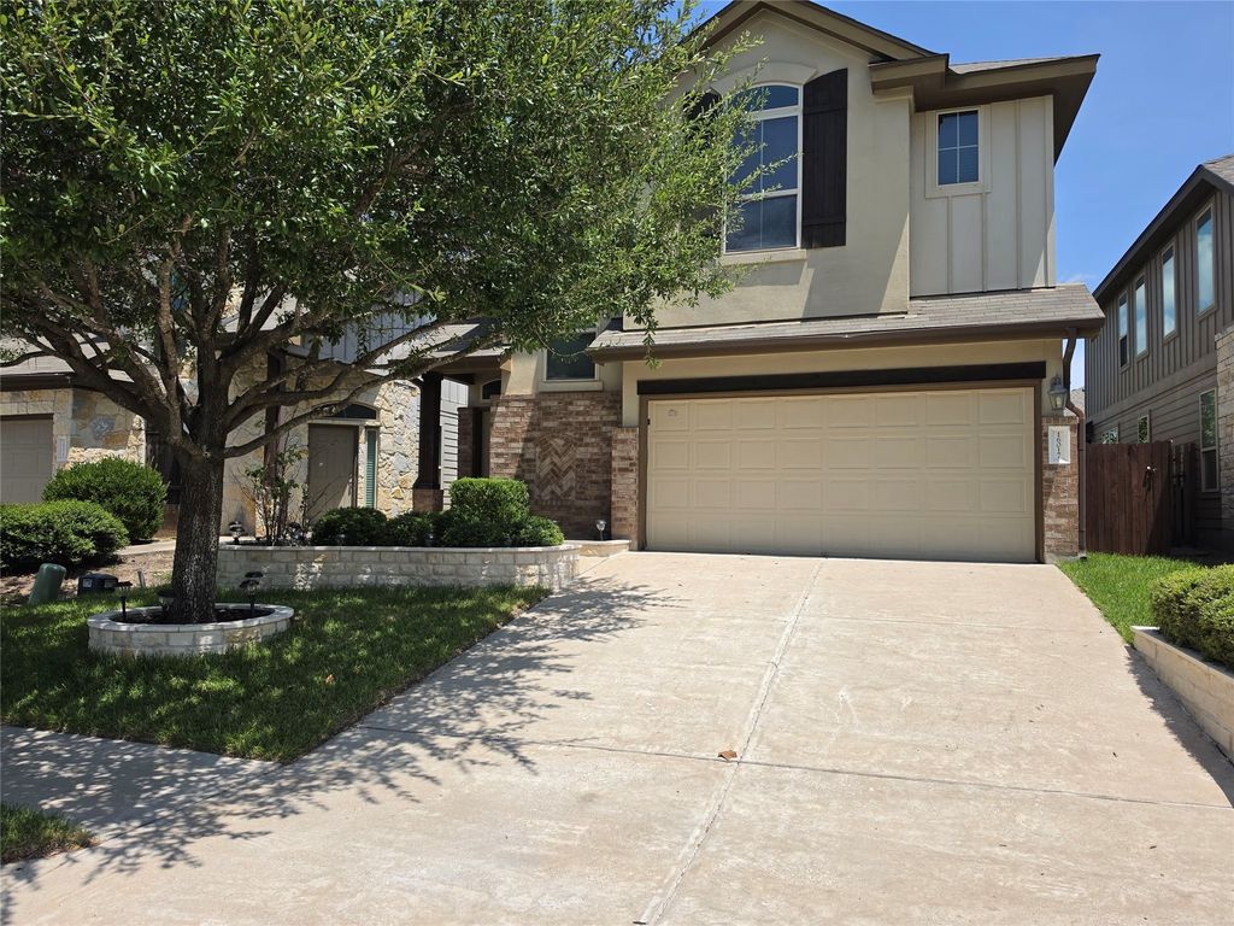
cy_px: 463
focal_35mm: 23
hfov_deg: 73.9
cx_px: 617
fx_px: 820
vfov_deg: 58.9
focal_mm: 6.5
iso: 64
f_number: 1.4
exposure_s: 1/7939
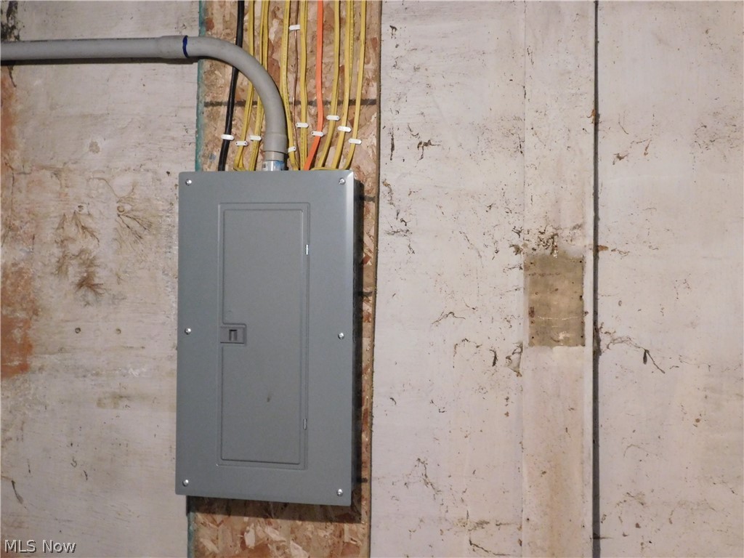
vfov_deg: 28.6
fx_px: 1096
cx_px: 372
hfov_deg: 37.5
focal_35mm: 51
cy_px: 279
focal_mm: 9
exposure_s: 1/8
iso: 720
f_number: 3.8
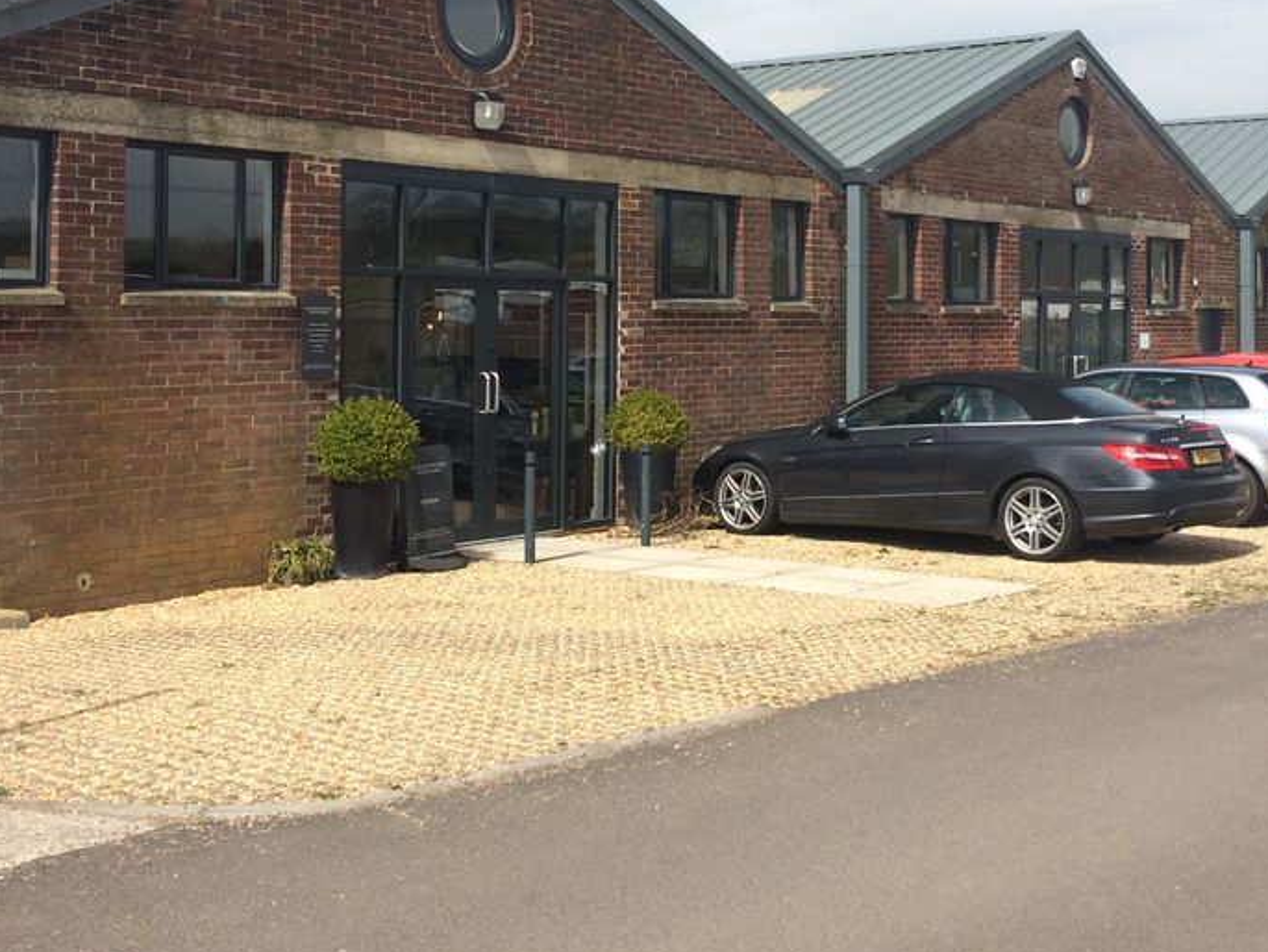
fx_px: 1722
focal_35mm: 47
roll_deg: +0.8
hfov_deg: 40.4
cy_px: 268
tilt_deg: -0.8
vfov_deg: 30.5
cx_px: 692
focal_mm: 4.15
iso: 32
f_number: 2.2
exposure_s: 1/2564
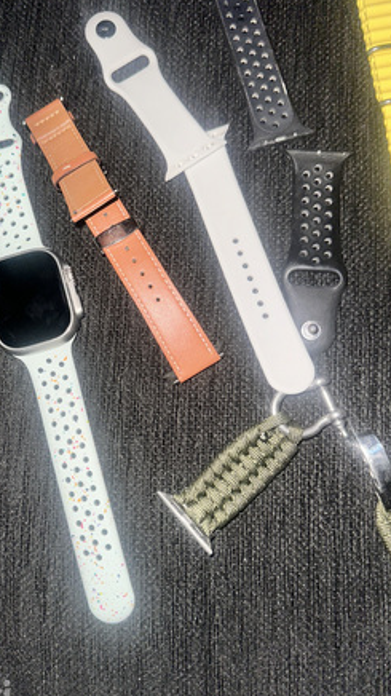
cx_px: 151
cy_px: 351
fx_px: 553
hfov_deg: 38.7
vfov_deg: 64.3
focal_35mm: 30
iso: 50
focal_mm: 6.86
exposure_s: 1/4
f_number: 1.78
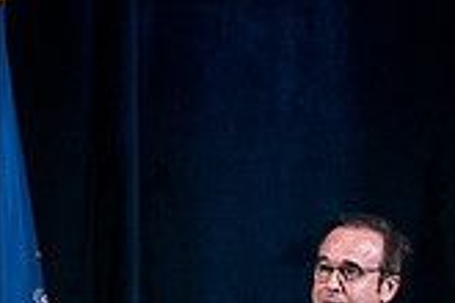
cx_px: 353
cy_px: 511
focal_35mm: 370
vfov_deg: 3.7
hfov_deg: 5.6
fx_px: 4676
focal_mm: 70
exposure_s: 1/125
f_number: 3.5
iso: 3200
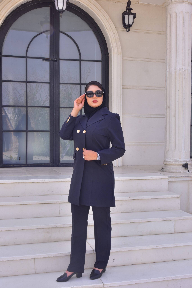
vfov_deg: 44.5
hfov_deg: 30.5
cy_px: 144
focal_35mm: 44
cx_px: 96
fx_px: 352
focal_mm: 44
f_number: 11
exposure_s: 1/100
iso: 160
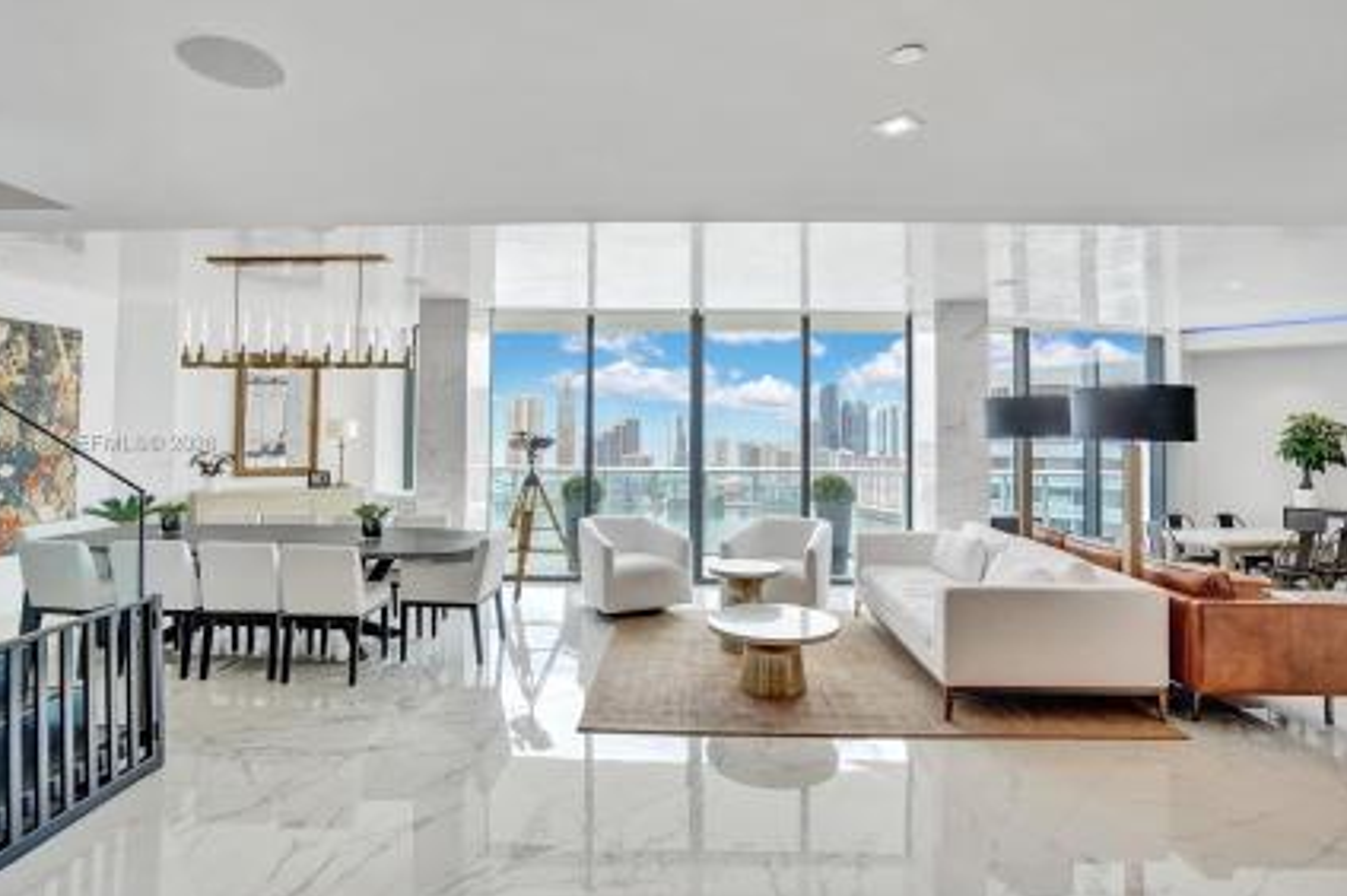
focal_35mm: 17
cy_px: 445
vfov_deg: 70.4
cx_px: 651
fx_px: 636
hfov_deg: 93.3
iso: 800
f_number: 4.5
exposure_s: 1/400
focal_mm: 16
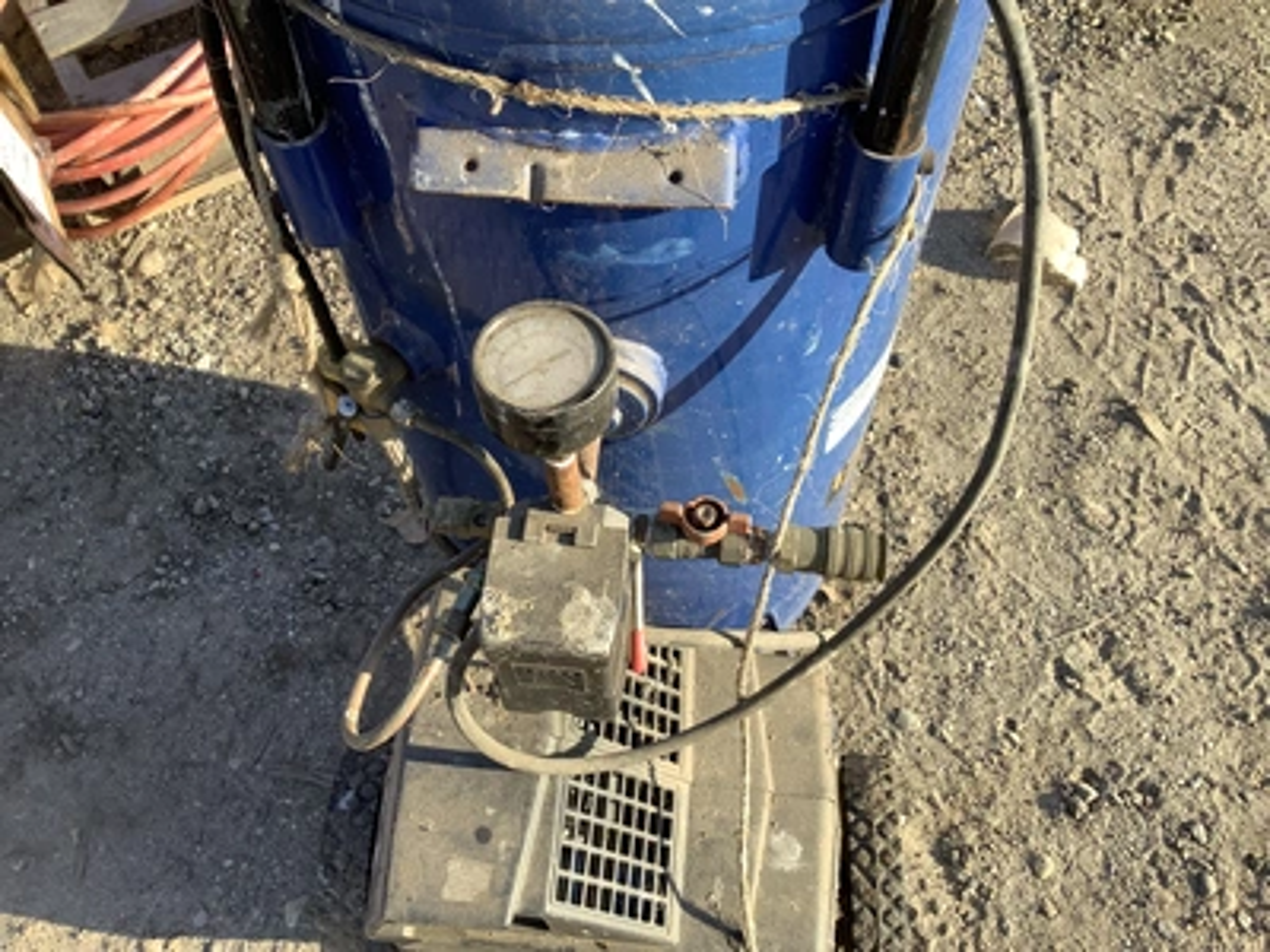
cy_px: 476
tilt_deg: -58.9
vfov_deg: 45.4
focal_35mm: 31
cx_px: 635
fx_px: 1137
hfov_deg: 58.4
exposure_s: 1/388
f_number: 2.4
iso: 25
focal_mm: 3.3
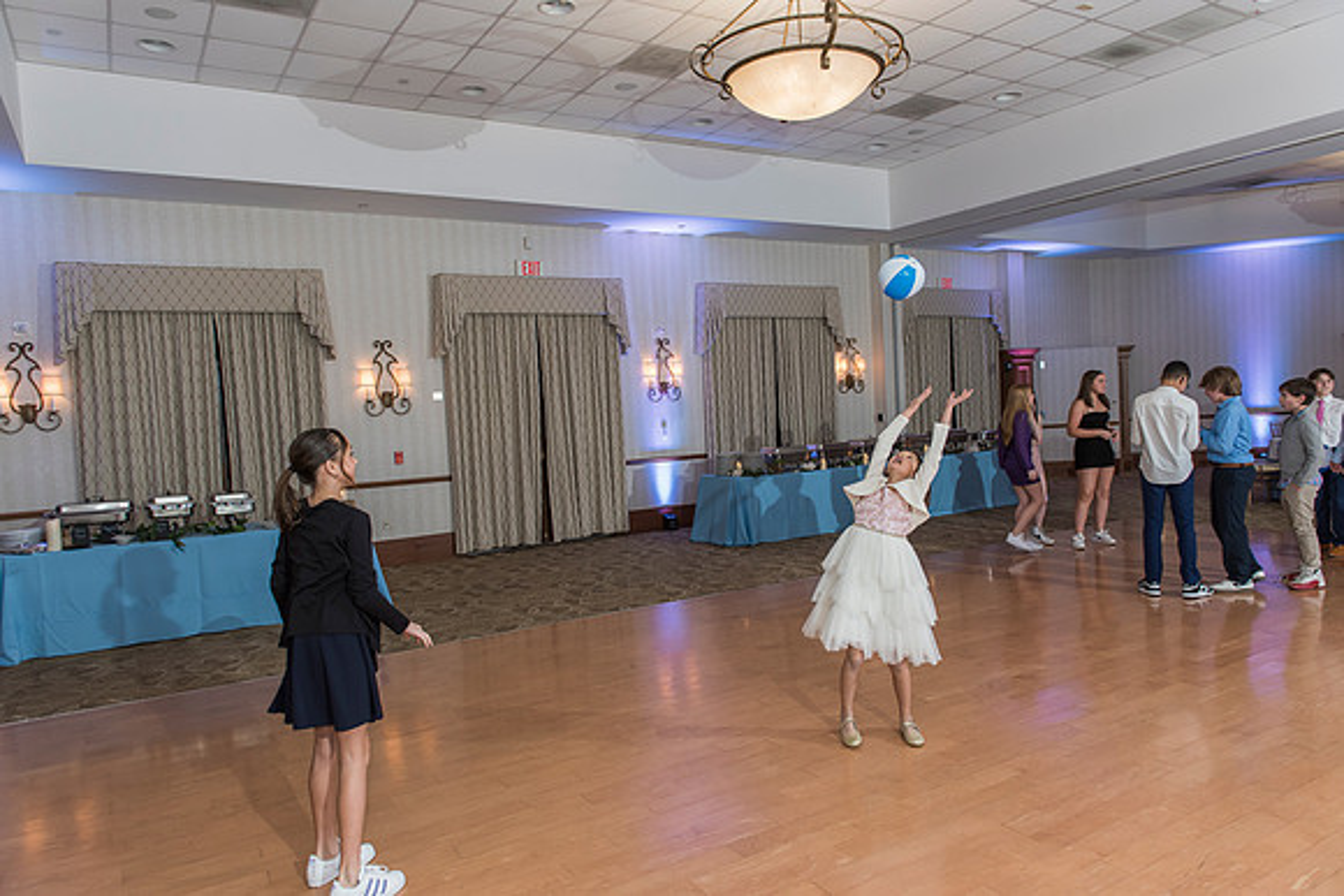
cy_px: 448
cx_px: 672
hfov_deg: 73.7
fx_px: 896
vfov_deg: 53.2
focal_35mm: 24
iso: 800
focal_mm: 24
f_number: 4
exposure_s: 1/100
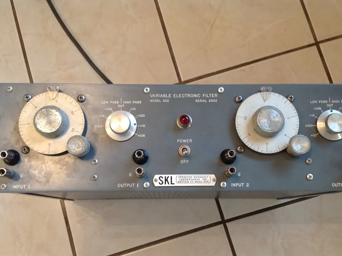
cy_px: 148
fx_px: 414
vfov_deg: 34.2
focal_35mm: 42
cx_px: 177
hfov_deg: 44.9
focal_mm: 4.28
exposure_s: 1/15
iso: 100
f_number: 2.4
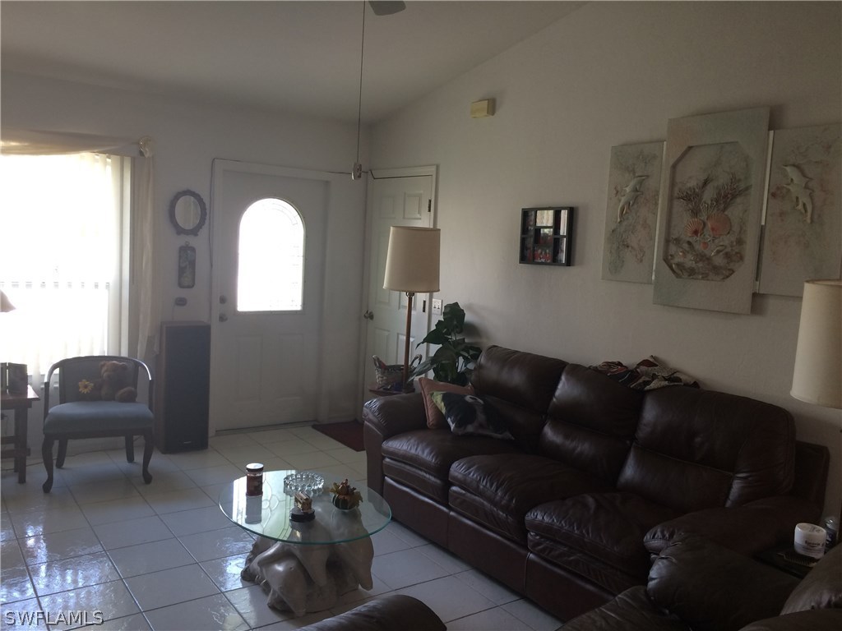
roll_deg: -3.0
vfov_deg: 48.2
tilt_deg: -8.5
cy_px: 316
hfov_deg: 61.7
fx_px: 705
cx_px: 421
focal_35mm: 29
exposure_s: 1/30
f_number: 2.2
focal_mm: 4.15
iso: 50
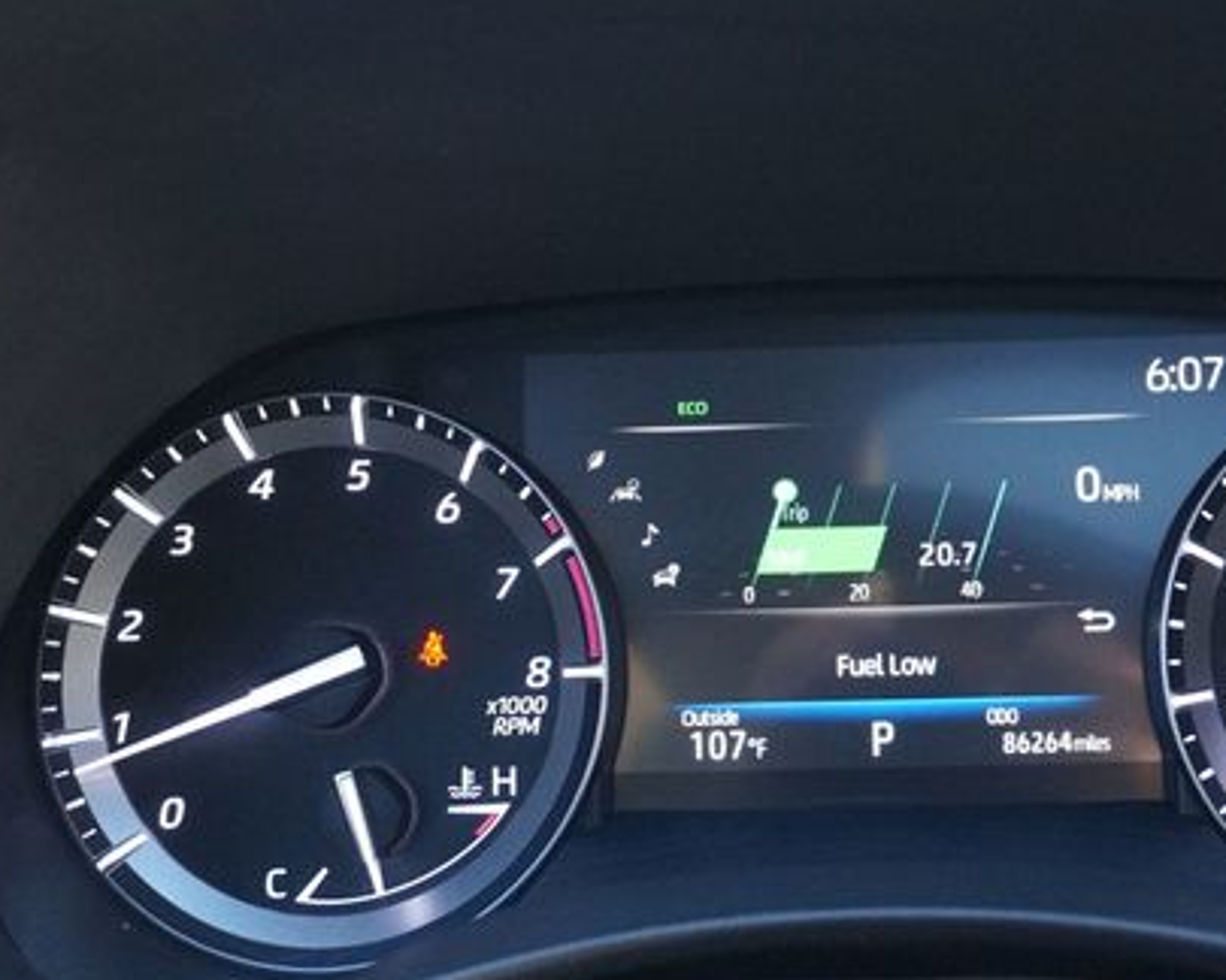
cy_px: 514
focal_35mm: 47
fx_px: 1696
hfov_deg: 39.2
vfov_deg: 32.2
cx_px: 835
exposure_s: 1/60
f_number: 4
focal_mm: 21
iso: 2000
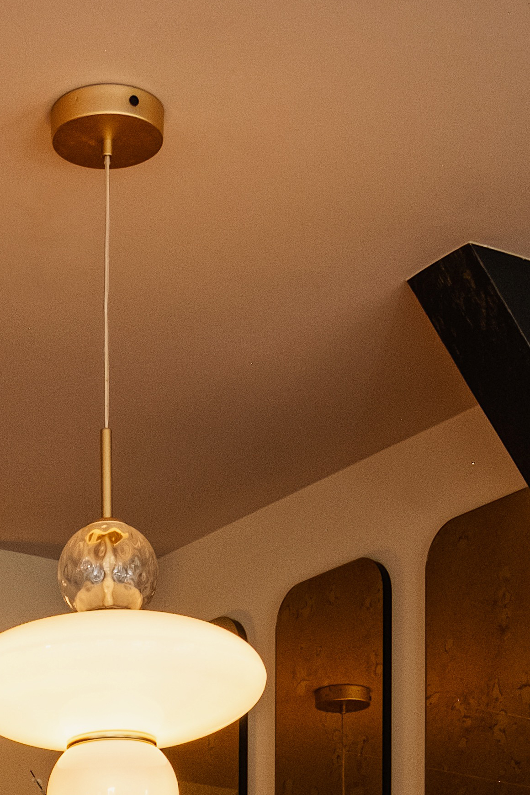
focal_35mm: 100
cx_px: 18
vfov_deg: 17.9
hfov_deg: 13.5
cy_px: 1242
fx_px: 2208
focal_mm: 19.2
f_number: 13
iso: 250
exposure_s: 1/4
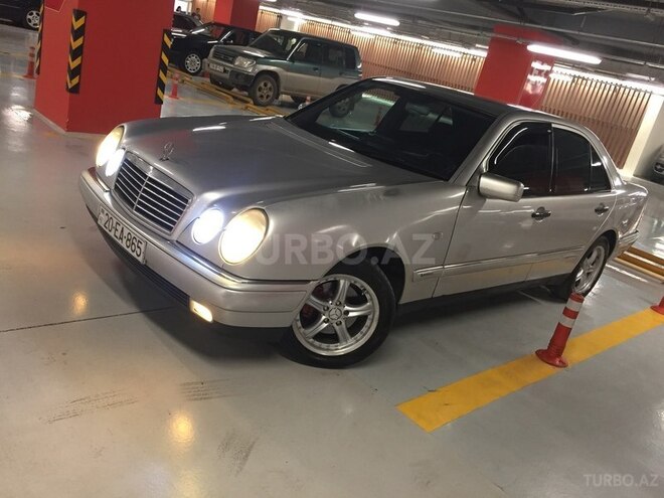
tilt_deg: -18.7
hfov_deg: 61.7
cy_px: 249
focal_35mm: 29
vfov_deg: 48.2
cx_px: 332
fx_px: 556
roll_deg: -14.0
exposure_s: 1/30
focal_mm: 4.15
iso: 125
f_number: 2.2
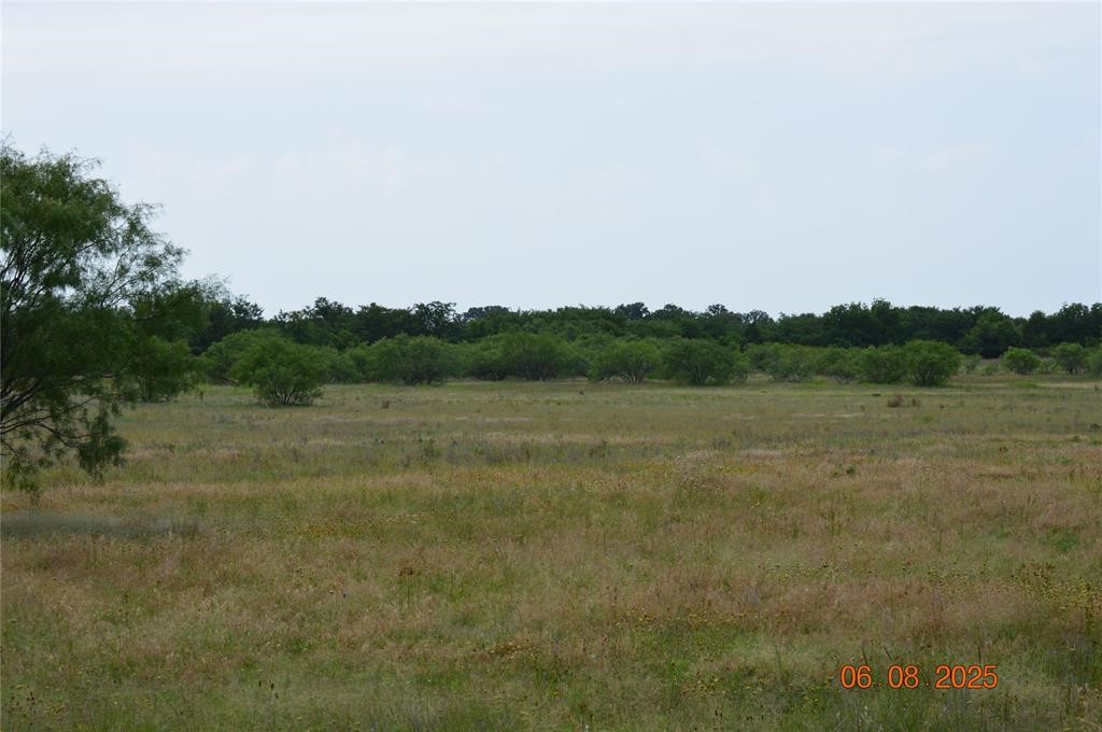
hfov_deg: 24.6
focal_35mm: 82
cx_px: 551
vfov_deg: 16.5
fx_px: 2522
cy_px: 366
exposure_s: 1/320
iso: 400
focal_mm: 55
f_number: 11
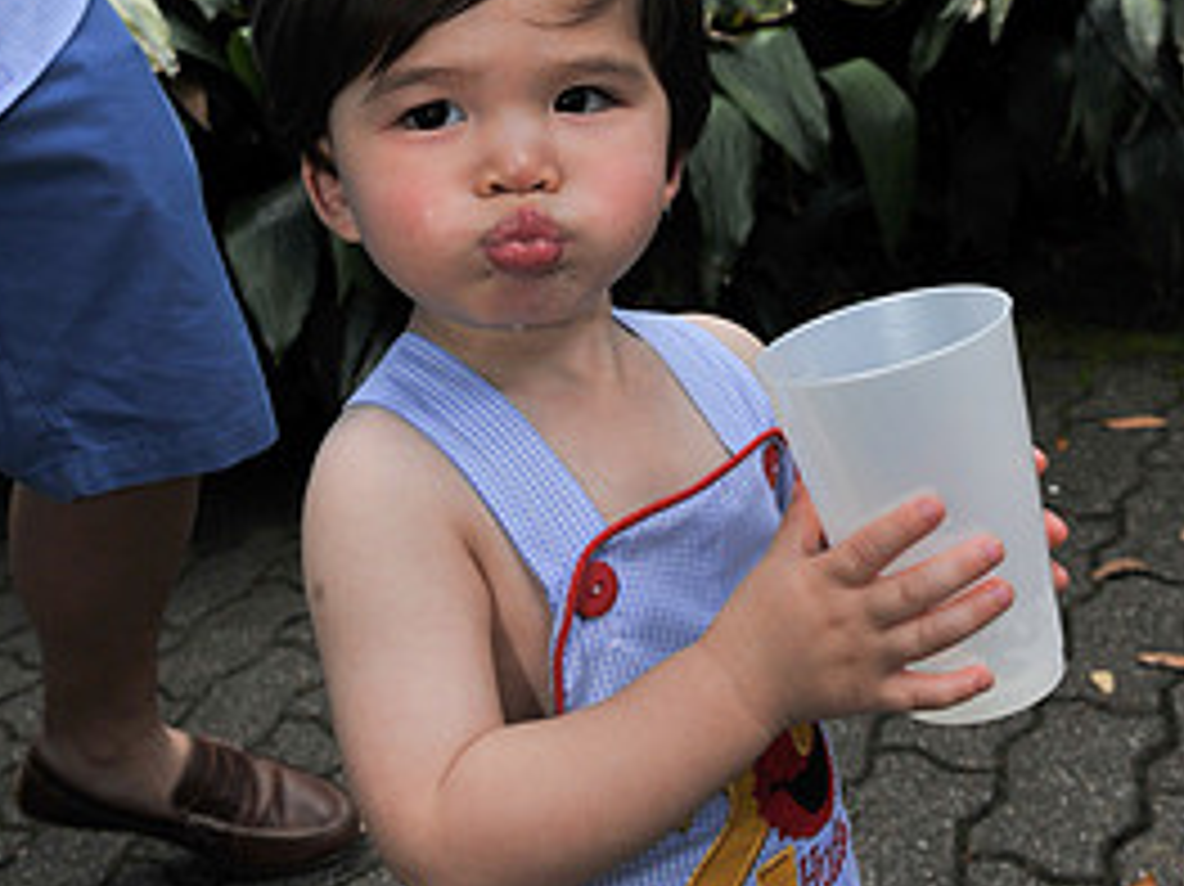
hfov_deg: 37.5
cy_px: 184
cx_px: 529
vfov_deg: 28.0
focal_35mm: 51
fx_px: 1744
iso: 320
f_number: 8
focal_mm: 31
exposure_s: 1/250
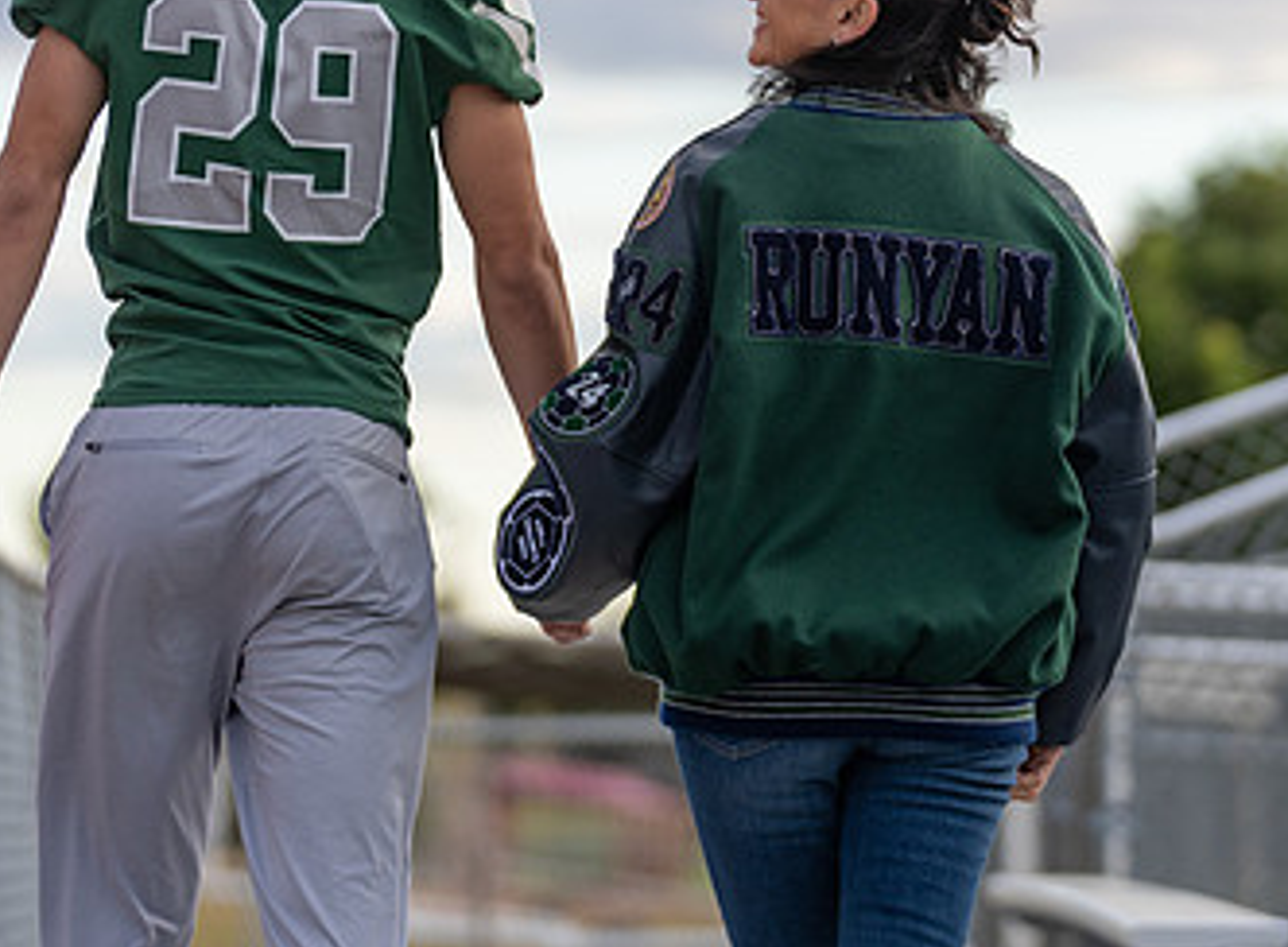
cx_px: 524
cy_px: 297
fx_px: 9679
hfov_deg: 7.6
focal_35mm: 262
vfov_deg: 5.6
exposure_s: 1/640
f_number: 2.8
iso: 160
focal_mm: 133
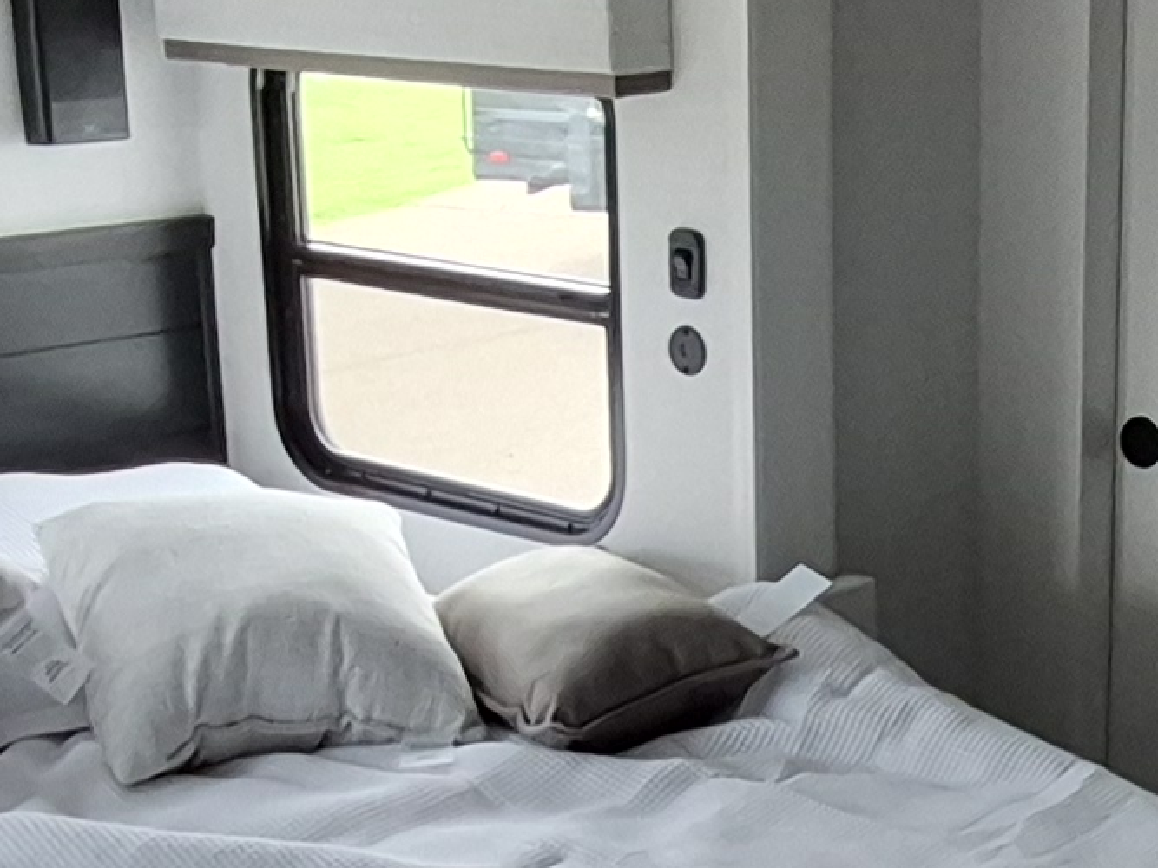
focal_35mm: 78
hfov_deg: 24.8
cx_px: 861
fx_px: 2609
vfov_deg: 18.5
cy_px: 844
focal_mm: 1.74
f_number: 2.2
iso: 250
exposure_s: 1/60
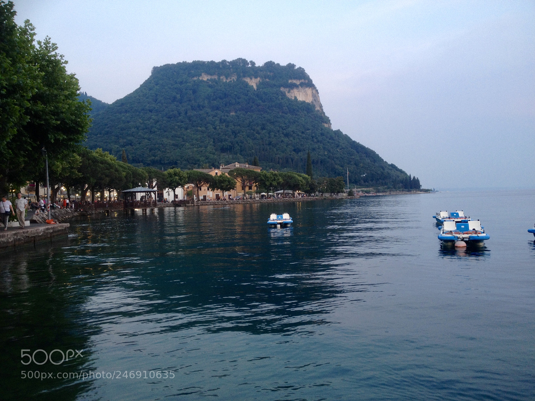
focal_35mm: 35
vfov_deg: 40.7
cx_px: 268
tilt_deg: +0.1
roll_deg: +2.0
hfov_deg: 52.6
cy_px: 200
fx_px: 541
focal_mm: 4.28
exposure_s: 1/20
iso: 50
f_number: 2.4
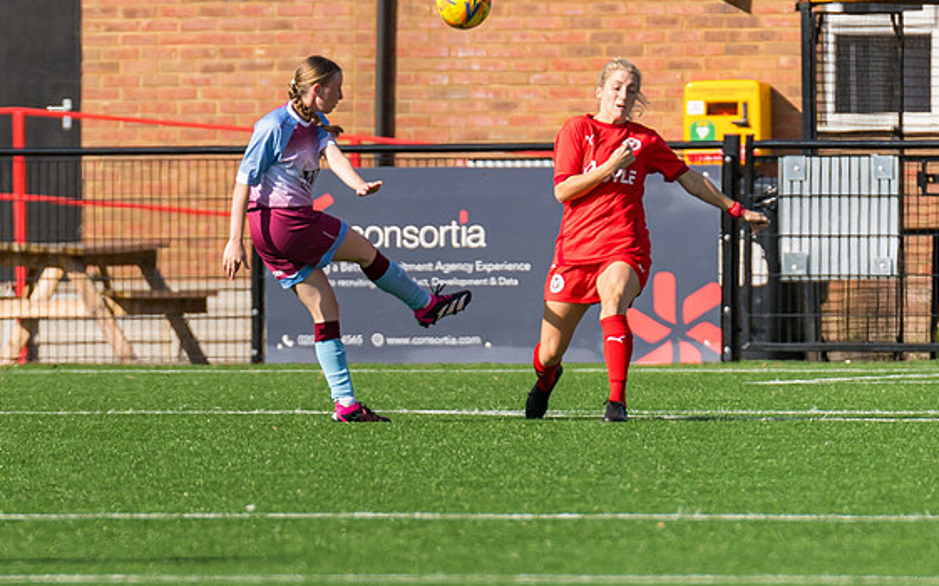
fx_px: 22355
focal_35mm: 874
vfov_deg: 1.5
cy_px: 446
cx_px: 141
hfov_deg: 2.4
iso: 400
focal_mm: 300
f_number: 4
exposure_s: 1/3200
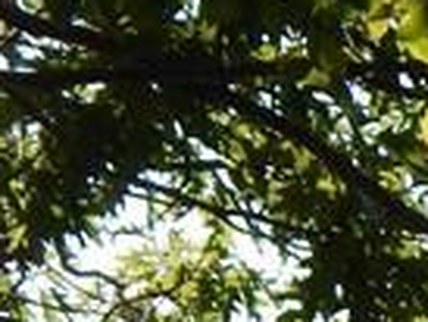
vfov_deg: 4.5
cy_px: 935
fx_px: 3972
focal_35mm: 321
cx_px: 1137
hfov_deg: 5.9
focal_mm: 7.7
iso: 125
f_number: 3.6
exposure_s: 1/800
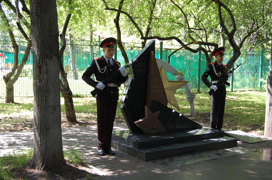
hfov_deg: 41.2
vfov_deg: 28.0
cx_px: 136
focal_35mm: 48
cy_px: 90
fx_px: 362
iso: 360
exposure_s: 1/125
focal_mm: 32
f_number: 5.6
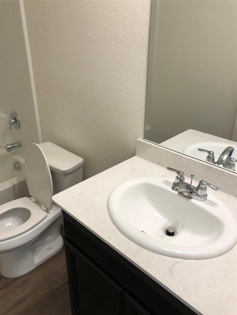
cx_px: 118
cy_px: 158
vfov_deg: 63.4
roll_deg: -2.1
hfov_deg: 49.7
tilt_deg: -28.2
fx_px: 256
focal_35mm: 28
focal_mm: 4
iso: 25
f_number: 1.8
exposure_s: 1/30
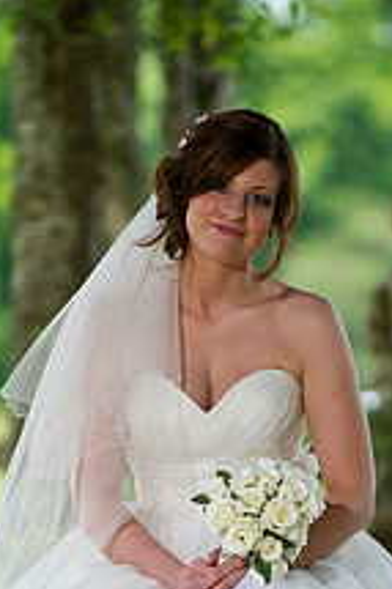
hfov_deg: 3.7
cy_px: 526
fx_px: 6004
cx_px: 259
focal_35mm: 367
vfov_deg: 5.6
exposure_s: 1/800
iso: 500
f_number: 2.8
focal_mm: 175
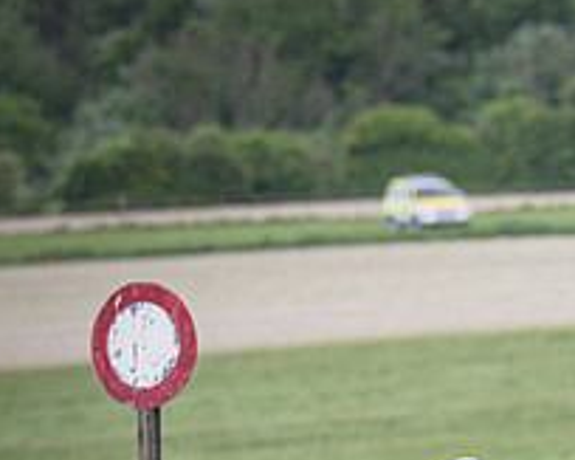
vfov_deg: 1.4
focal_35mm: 1132
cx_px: 835
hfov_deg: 1.7
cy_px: 717
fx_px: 19255
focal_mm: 200
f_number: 4
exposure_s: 1/1600
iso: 400
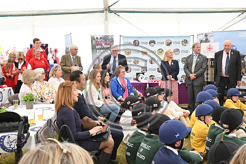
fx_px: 307
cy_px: 82
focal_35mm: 45
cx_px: 123
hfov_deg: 43.6
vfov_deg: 29.8
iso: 1250
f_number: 8
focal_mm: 45
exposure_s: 1/320
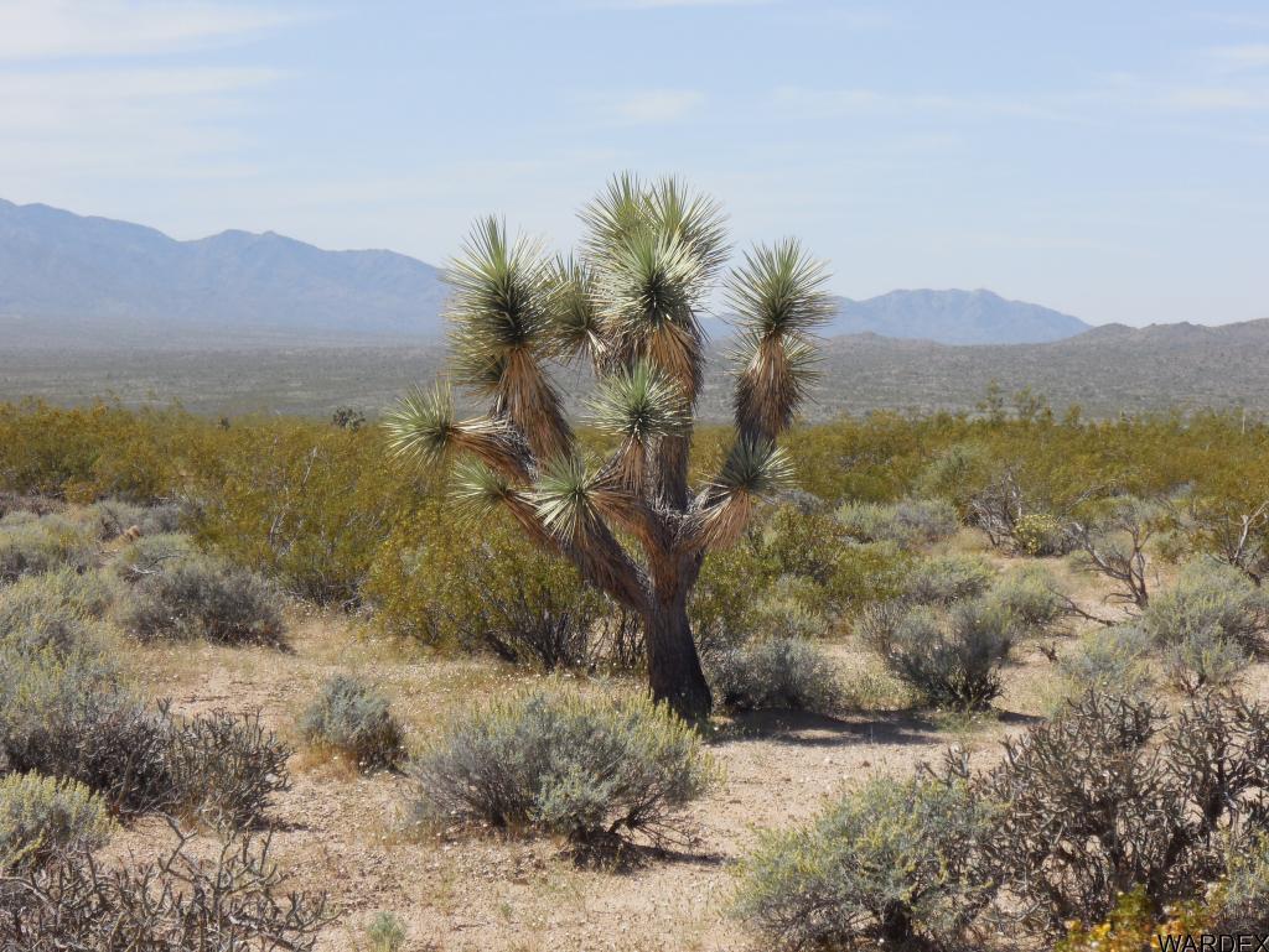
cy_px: 476
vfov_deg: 14.1
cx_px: 634
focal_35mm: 105
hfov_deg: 18.7
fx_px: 3851
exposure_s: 1/1000
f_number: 5
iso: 125
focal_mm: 18.7
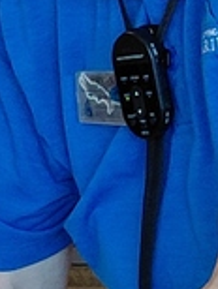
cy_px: 790
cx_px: -502
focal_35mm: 166
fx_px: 1390
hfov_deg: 7.5
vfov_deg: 9.8
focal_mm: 4.69
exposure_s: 1/120
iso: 125
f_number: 1.8
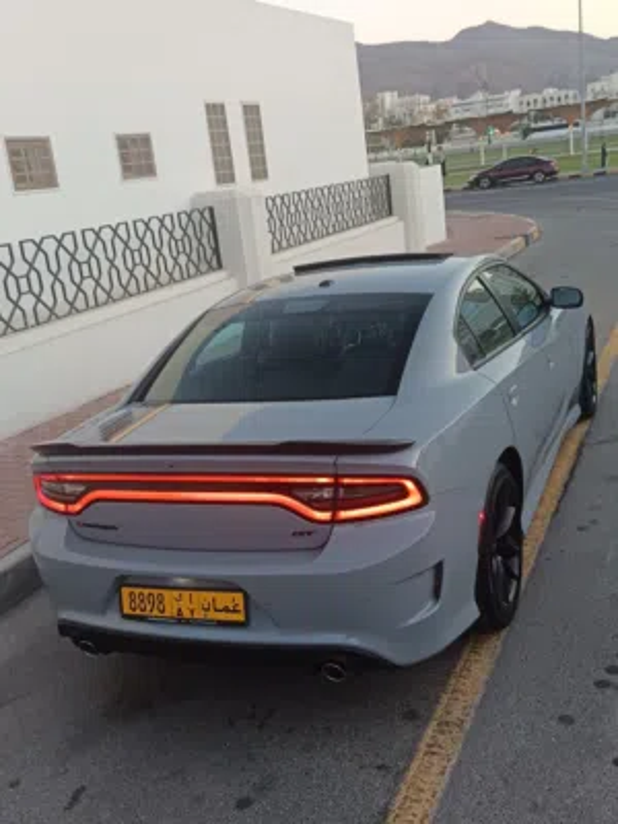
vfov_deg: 49.0
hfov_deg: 37.7
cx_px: 309
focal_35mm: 38
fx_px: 905
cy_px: 412
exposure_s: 1/100
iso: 522
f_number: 1.75
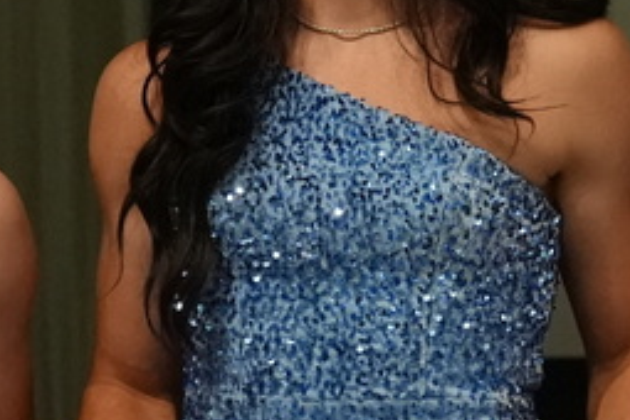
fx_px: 3237
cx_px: 395
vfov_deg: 7.4
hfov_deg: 11.1
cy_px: 136
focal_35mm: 185
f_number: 3.2
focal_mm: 46
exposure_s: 1/160
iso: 12800
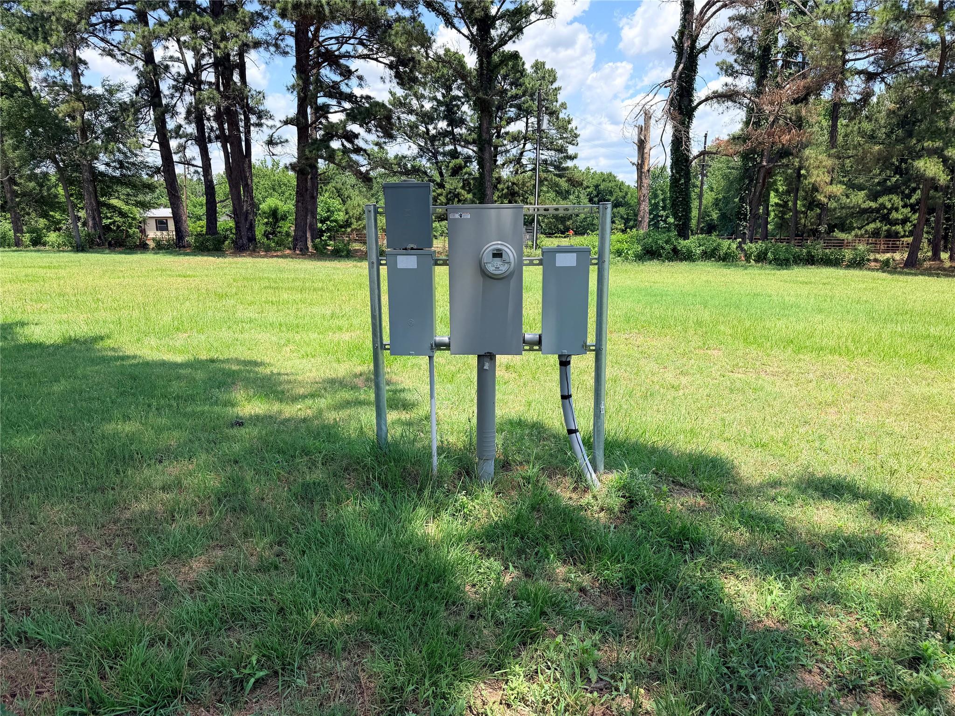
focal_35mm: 24
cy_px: 358
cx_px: 478
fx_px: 662
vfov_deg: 56.8
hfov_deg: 71.6
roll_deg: +1.7
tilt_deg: -11.1
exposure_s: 1/2299
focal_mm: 6.76
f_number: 1.78
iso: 80
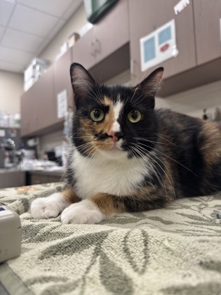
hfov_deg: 56.8
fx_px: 204
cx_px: 110
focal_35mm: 24
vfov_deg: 71.6
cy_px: 148
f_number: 1.78
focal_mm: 6.76
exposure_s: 1/120
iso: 125
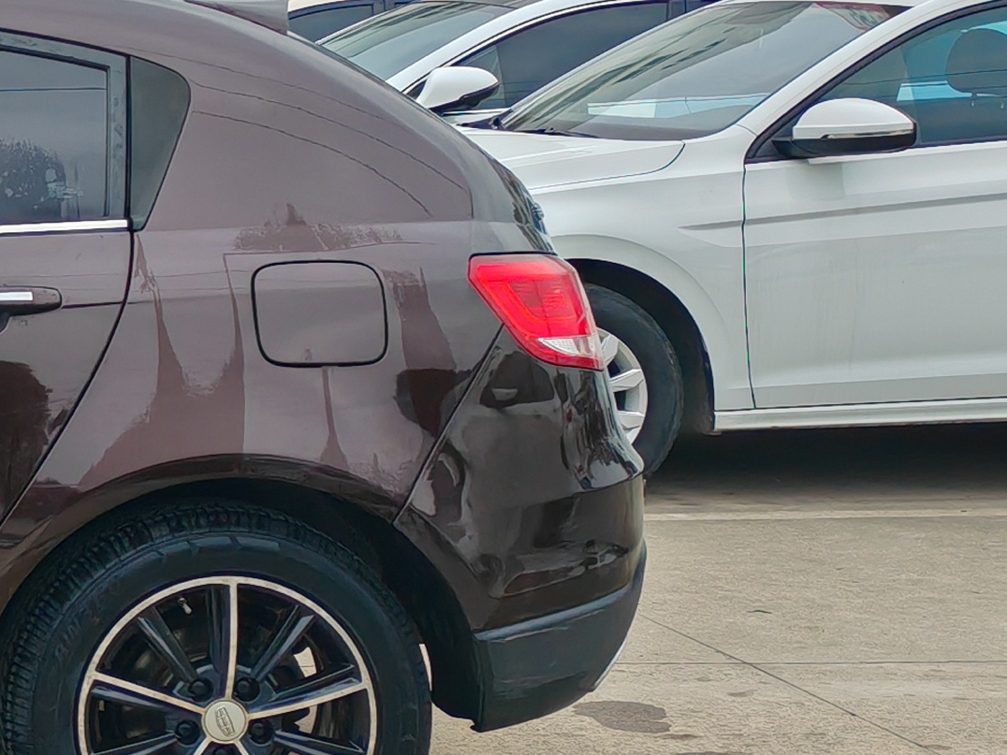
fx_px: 2967
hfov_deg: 16.9
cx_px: -632
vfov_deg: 14.5
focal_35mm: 102
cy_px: 229
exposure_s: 1/100
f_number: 1.9
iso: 100
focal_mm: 6.12
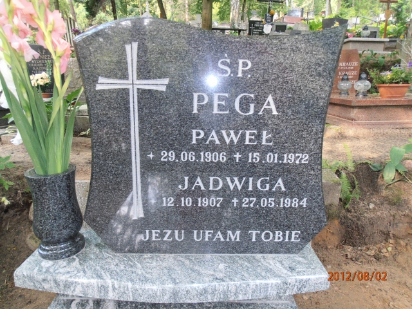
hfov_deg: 71.6
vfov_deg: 56.8
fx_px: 286
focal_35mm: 24
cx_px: 206
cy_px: 154
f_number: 3
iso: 125
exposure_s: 1/30
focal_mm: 4.2
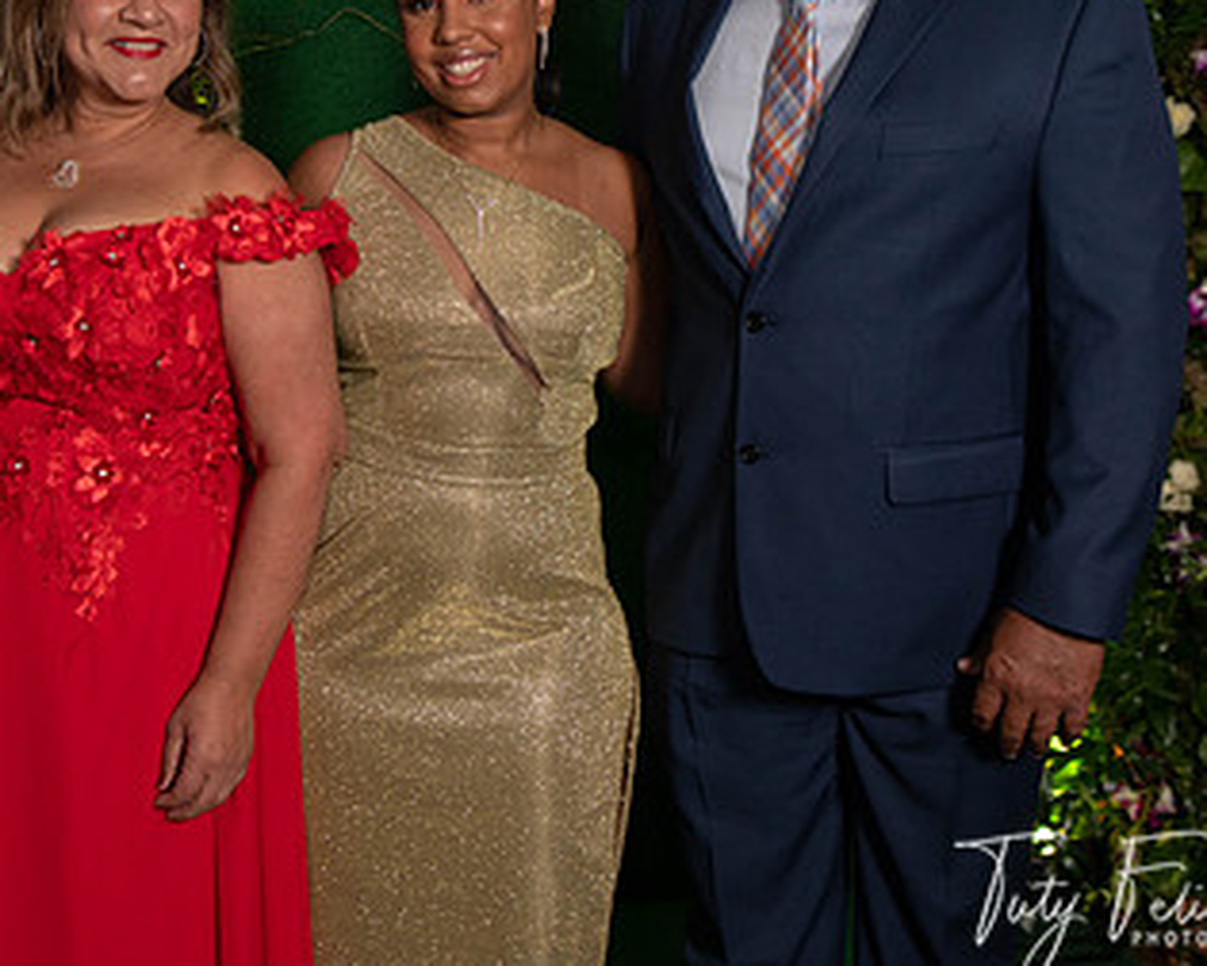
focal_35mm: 70
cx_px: 544
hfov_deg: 27.1
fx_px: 2501
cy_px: 169
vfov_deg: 21.5
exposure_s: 1/80
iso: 800
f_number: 4.5
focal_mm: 34
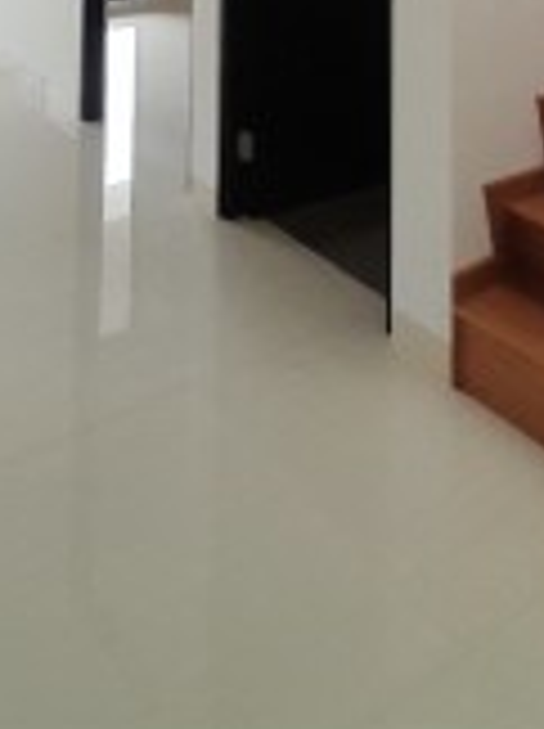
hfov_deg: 37.4
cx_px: 119
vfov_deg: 34.8
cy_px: -220
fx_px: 777
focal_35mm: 37
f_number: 2.2
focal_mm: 1.13
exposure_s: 1/100
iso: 64
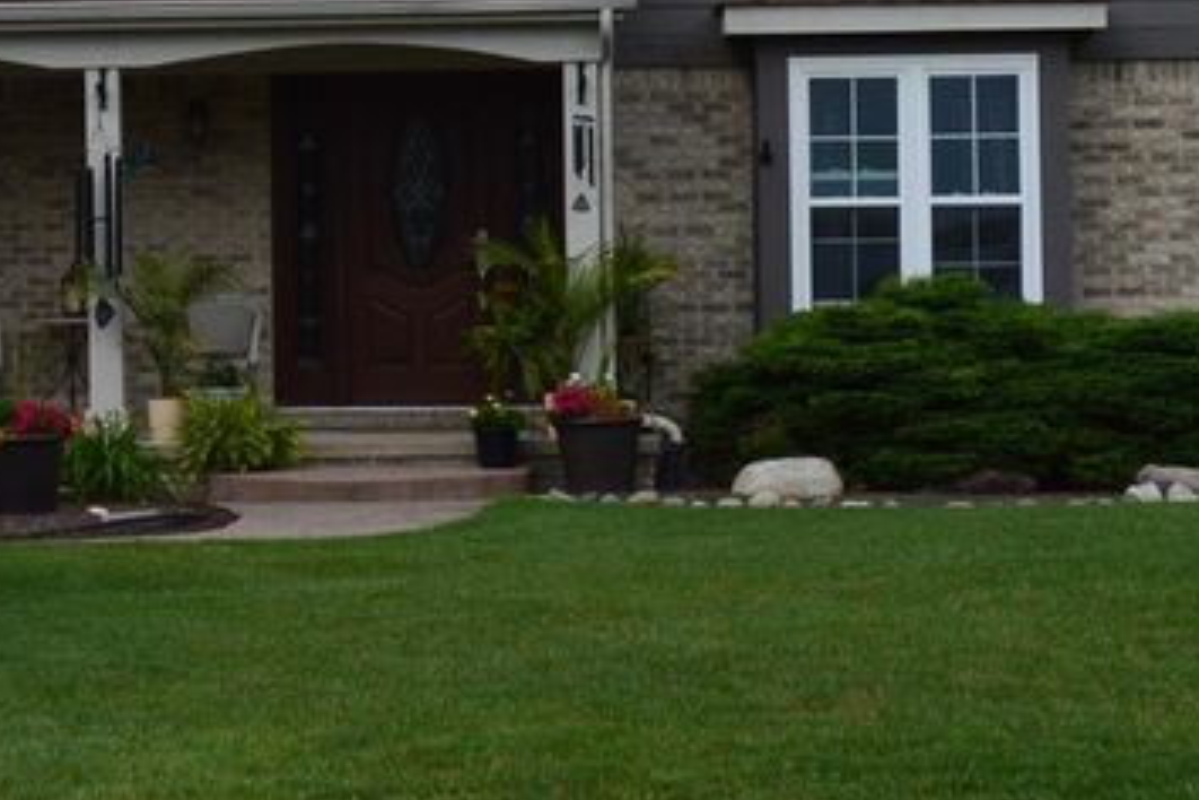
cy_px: 90
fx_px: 3464
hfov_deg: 18.6
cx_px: -244
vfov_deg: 13.1
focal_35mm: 104
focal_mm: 24
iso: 400
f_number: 11
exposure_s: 1/400
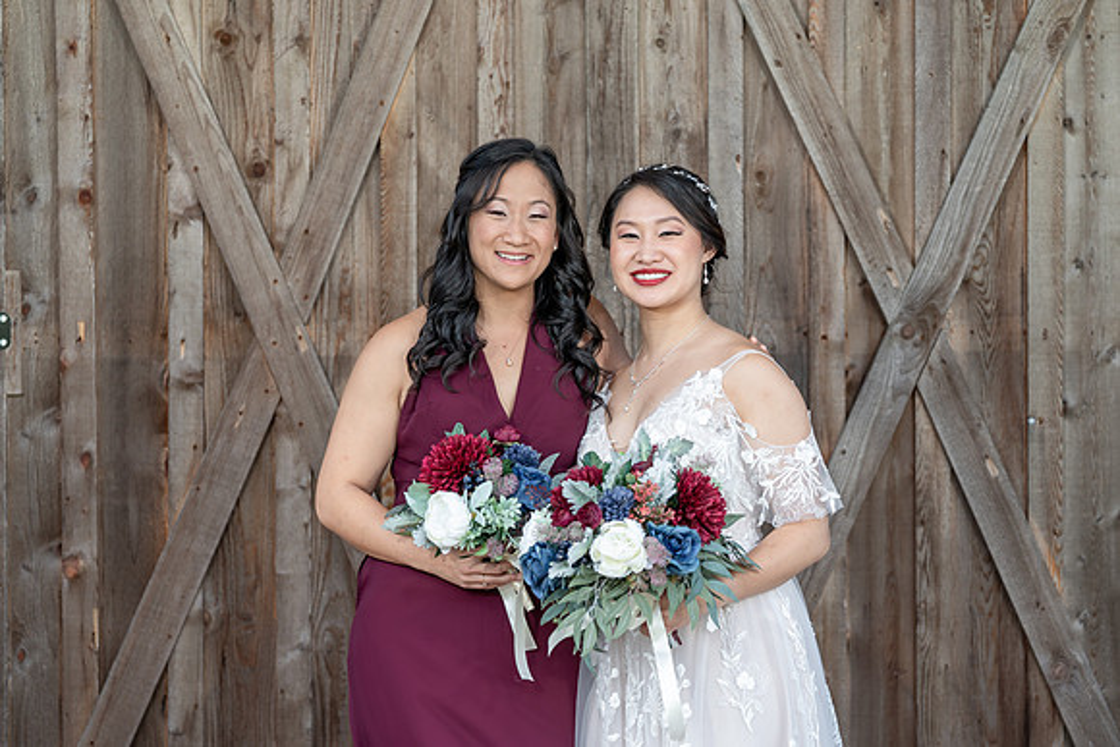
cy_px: 384
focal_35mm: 125
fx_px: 3886
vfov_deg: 11.0
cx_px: 595
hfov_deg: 16.4
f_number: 4
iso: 250
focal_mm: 116
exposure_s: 1/200
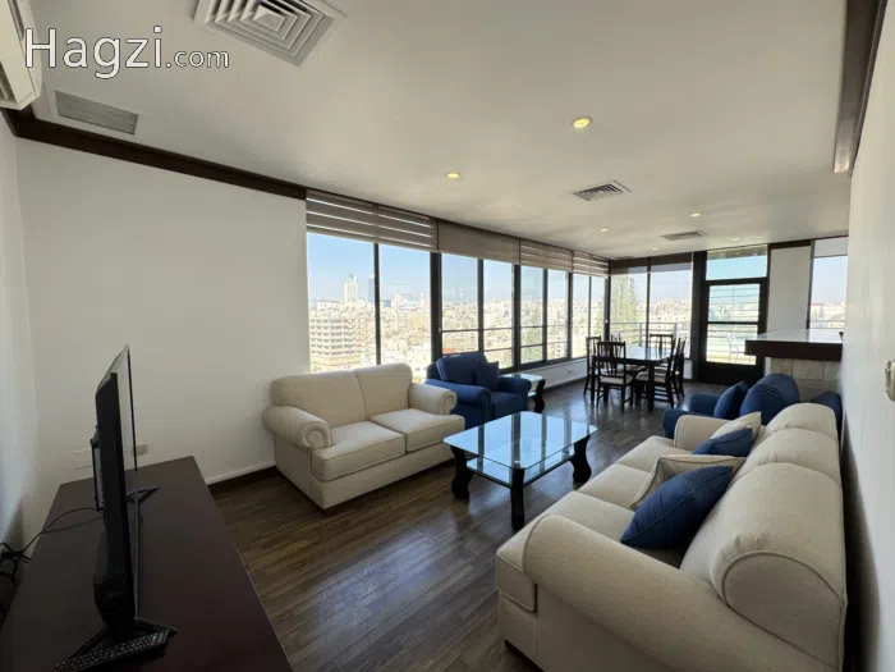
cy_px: 336
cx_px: 448
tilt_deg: -3.9
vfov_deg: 85.7
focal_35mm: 14
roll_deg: +0.2
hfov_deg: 102.1
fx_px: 362
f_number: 2.2
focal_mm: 2.22
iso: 40
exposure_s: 1/250
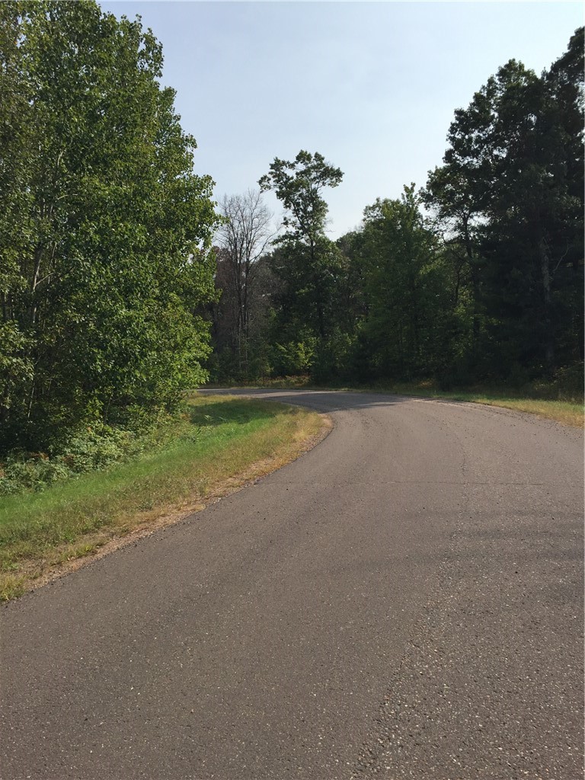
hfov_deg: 48.2
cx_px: 292
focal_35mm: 29
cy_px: 390
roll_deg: +4.5
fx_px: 653
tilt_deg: -2.2
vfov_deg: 61.7
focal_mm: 4.15
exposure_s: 1/2326
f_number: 2.2
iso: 32
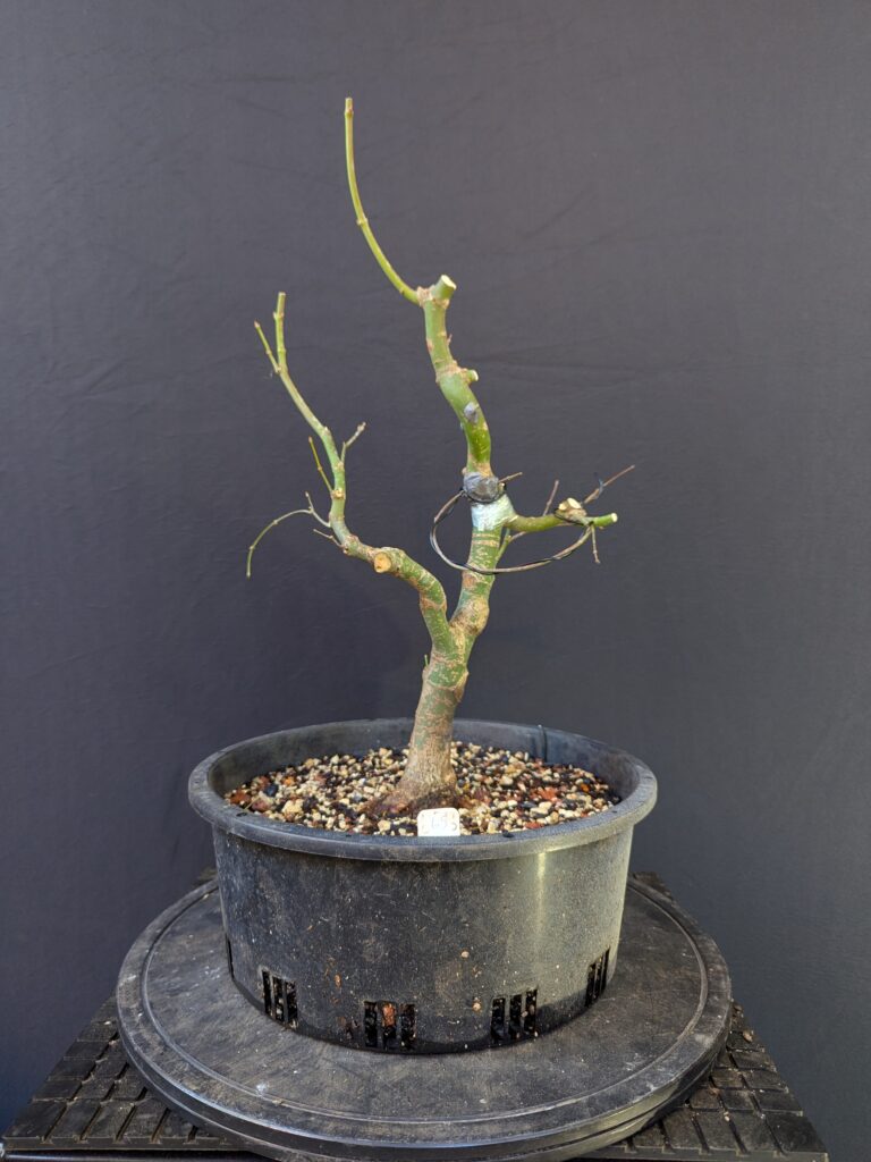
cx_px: 436
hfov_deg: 56.8
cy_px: 581
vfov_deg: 71.6
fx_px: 805
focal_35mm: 24
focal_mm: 6.81
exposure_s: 1/33.3
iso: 80
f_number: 1.85
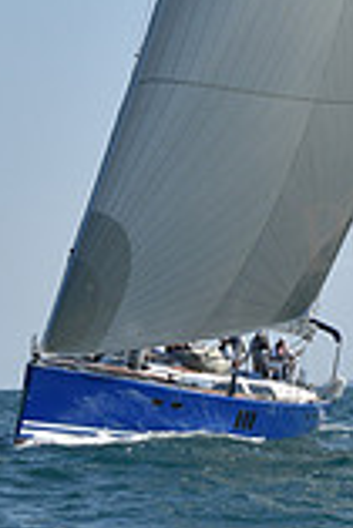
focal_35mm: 258
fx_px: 3786
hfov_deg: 5.3
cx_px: 126
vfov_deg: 7.8
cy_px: -282
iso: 250
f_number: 7.1
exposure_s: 1/1600
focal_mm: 70
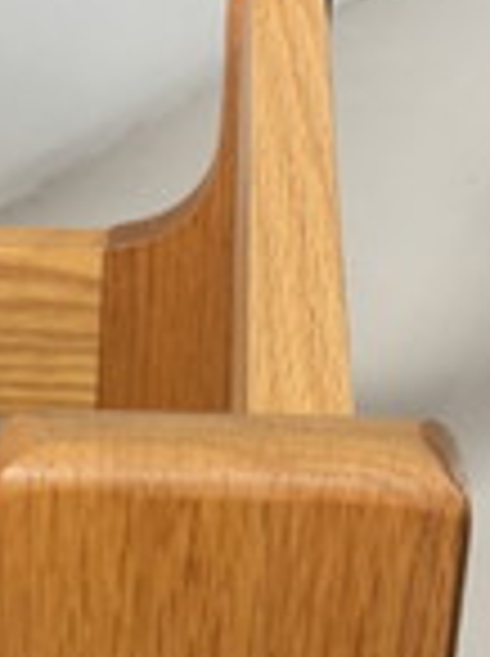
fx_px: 2518
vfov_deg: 14.5
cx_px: -414
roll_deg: +5.0
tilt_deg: -33.7
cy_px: 749
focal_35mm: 133
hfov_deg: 10.4
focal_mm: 5.96
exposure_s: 1/121
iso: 40
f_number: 1.6
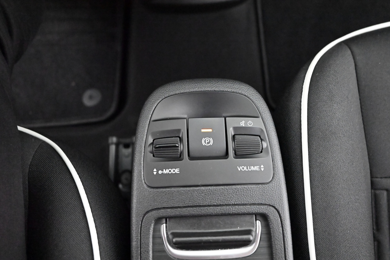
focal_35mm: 29
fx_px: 314
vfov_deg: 45.0
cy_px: 130
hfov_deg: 63.7
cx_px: 195
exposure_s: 1/60
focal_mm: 29
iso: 18000
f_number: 4.5
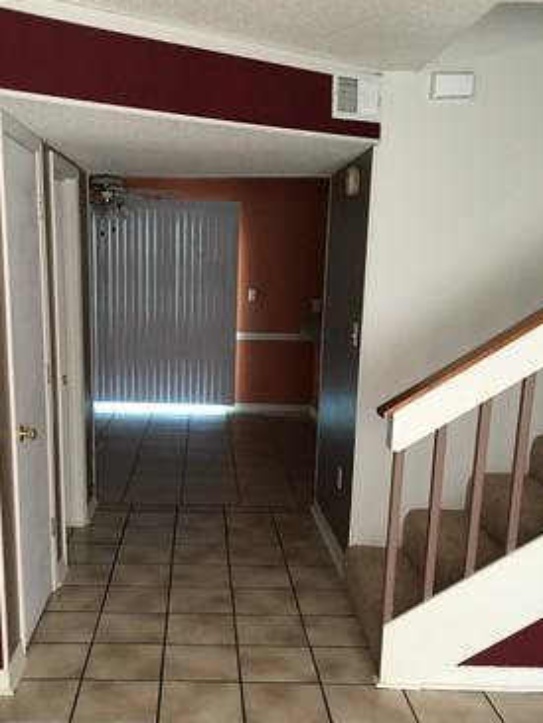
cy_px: 454
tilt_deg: -10.8
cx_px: 197
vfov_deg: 48.5
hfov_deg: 37.5
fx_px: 794
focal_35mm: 38
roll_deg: -0.4
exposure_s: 1/10
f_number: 2.2
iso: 80
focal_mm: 4.15
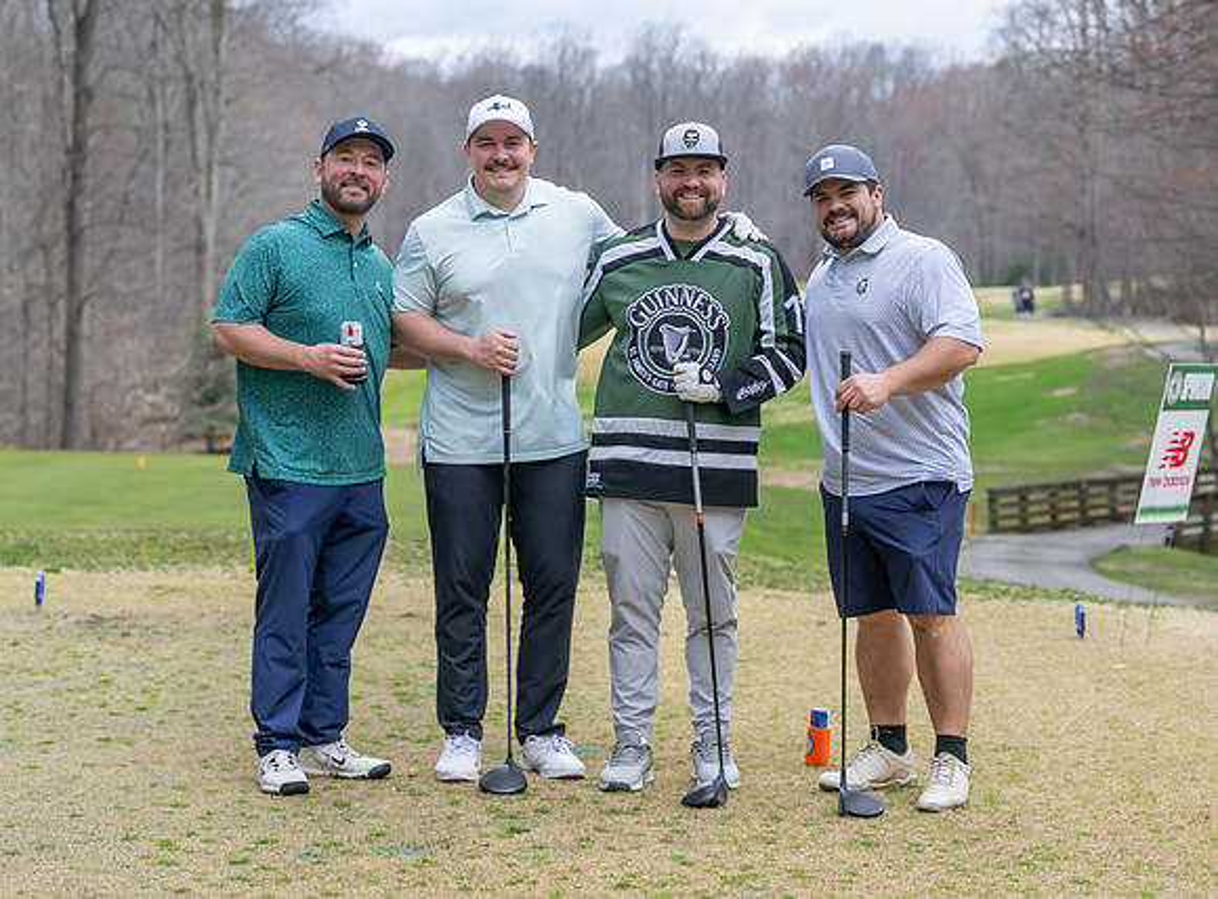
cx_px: 635
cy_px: 391
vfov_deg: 14.2
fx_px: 3617
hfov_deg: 19.1
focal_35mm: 103
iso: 400
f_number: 5
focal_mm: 81
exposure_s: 1/500
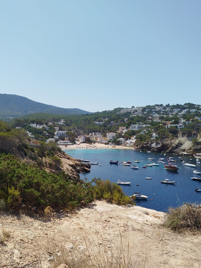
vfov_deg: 59.6
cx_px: 99
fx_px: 232
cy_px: 158
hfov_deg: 46.8
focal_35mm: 30
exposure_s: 1/1215
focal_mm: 5.31
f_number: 1.7
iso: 50
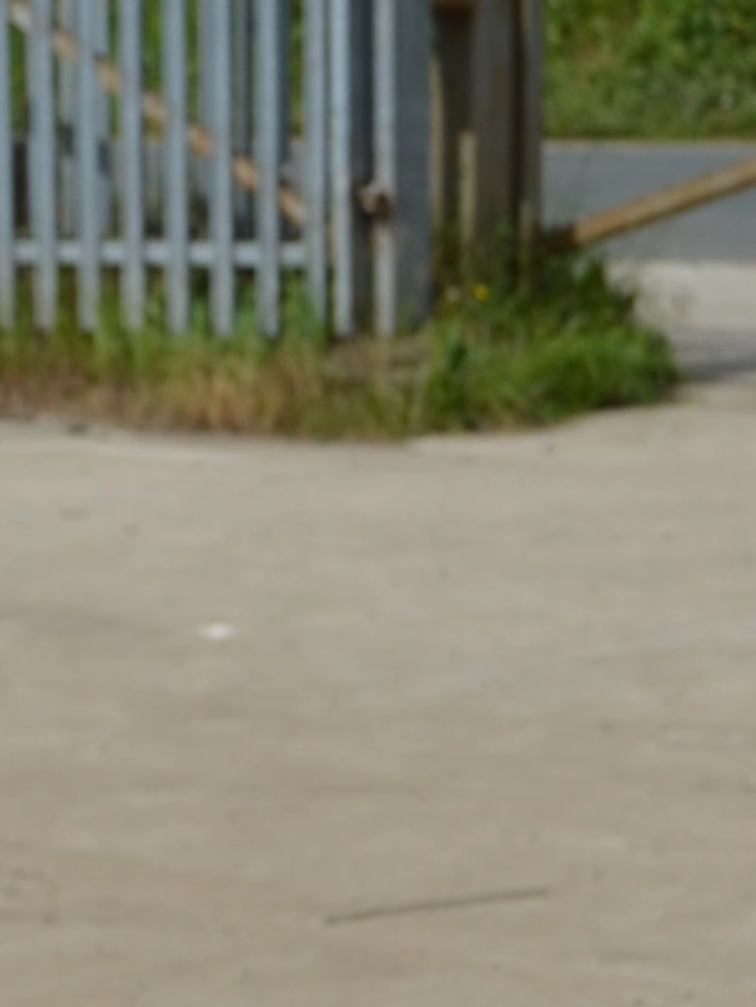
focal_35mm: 158
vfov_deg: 12.4
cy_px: 947
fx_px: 4598
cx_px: -467
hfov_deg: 9.1
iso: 100
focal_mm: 22
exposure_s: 1/1600
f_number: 3.5
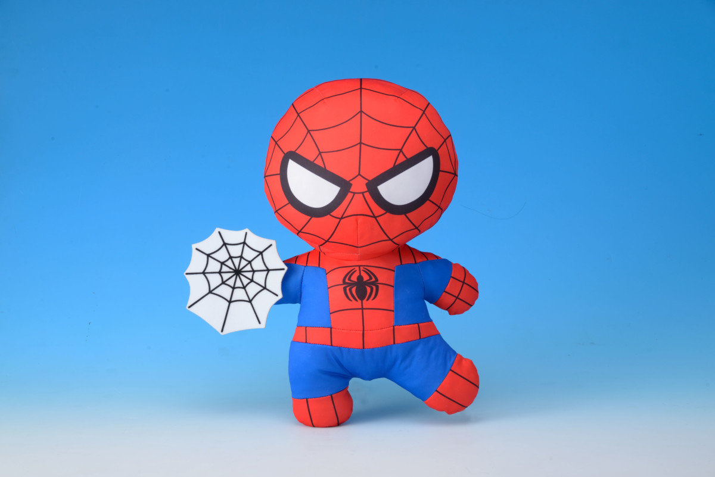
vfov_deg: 15.2
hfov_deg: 22.6
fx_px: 1788
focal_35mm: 90
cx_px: 358
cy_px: 238
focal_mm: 90
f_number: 16
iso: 160
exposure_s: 1/125
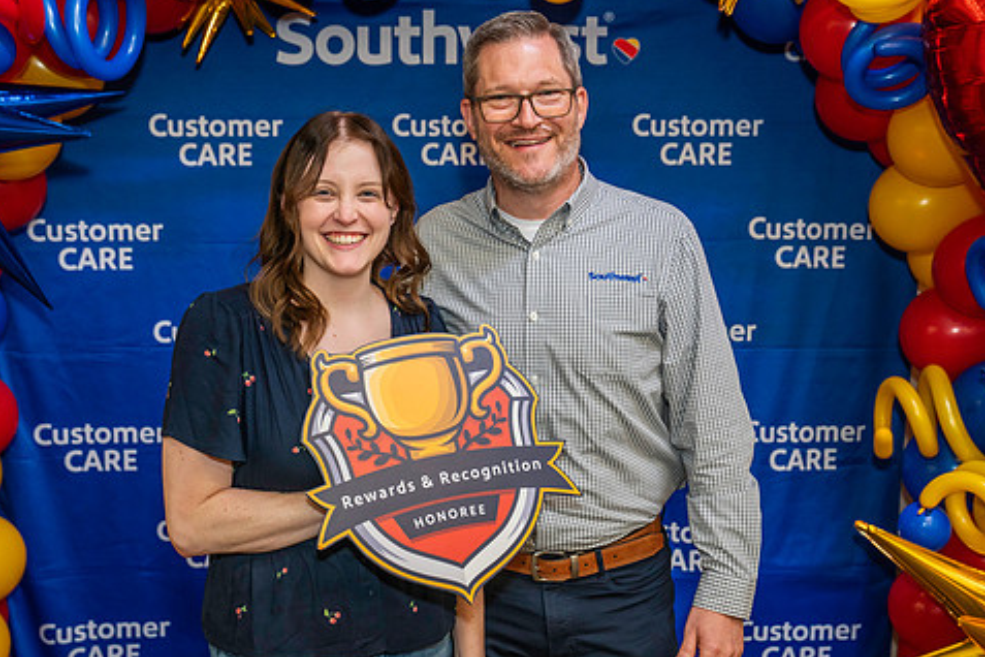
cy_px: 321
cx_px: 456
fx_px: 1286
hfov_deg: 41.9
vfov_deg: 28.6
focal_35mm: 47
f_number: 4
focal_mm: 38
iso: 1250
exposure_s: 1/160
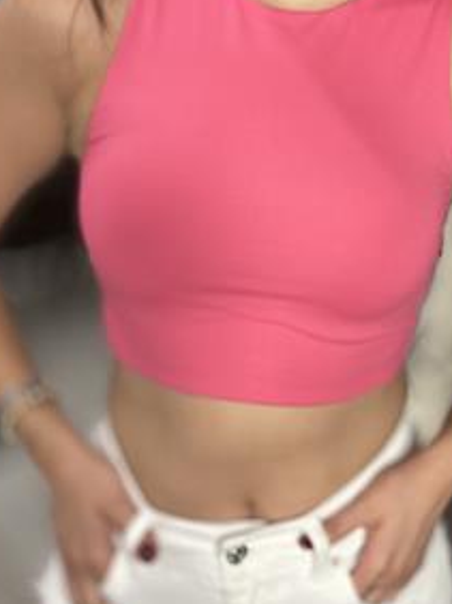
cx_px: 302
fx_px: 767
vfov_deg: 42.8
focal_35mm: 44
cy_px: 254
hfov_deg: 32.5
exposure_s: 1/50
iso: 64
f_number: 1.9
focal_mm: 2.69
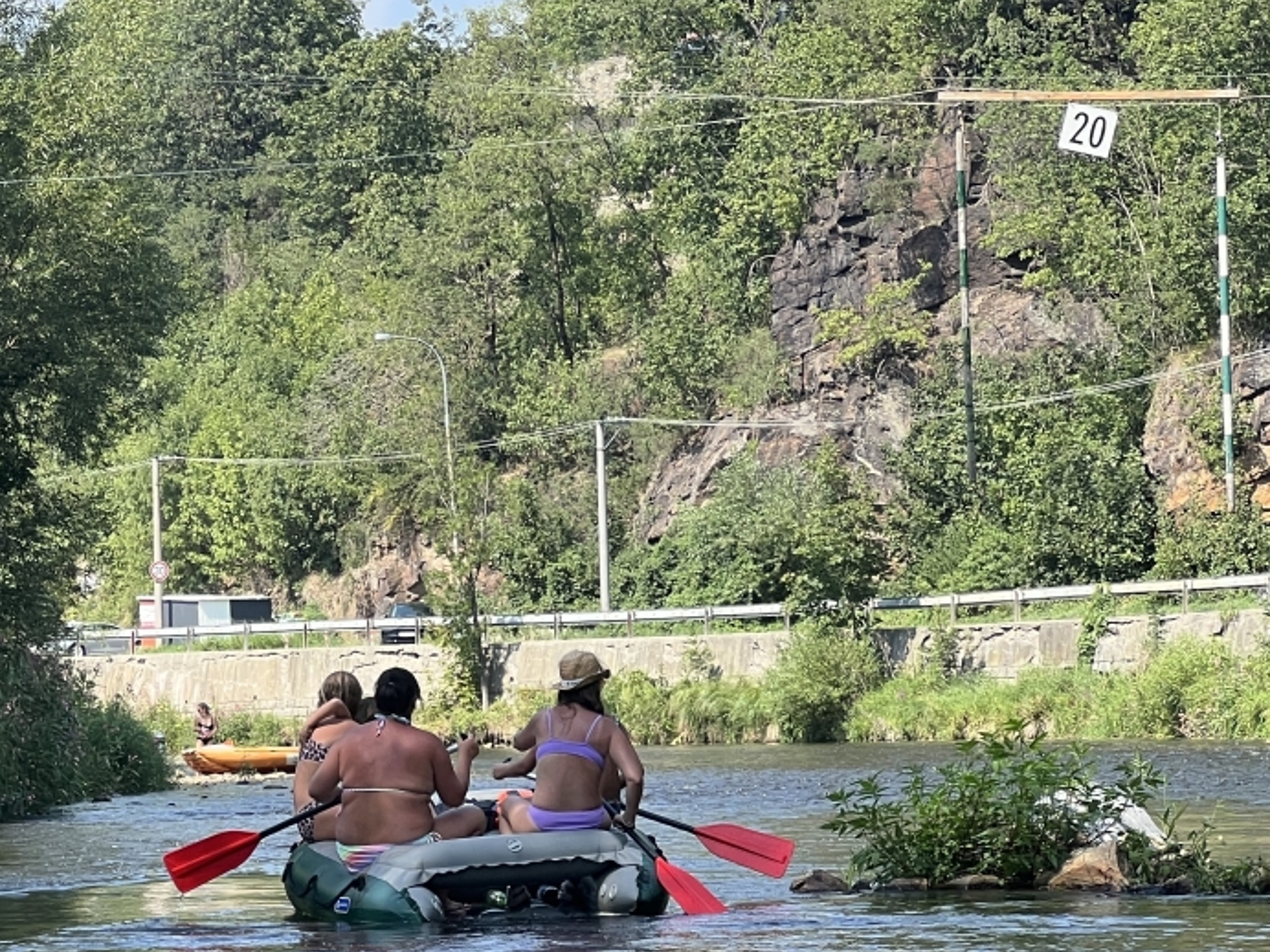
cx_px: 578
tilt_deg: +0.2
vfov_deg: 16.6
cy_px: 514
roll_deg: +1.8
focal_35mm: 89
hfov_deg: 22.0
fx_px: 3265
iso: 32
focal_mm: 9
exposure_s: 1/231
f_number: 2.8
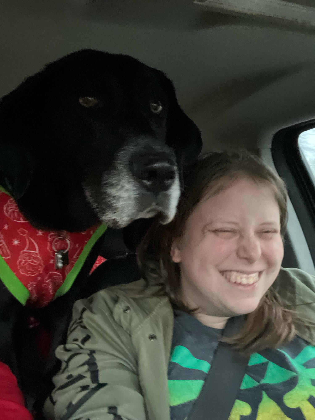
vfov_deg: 60.0
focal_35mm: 30
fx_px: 364
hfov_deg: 46.8
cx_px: 158
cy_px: 210
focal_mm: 2.71
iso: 800
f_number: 2.2
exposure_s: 1/25
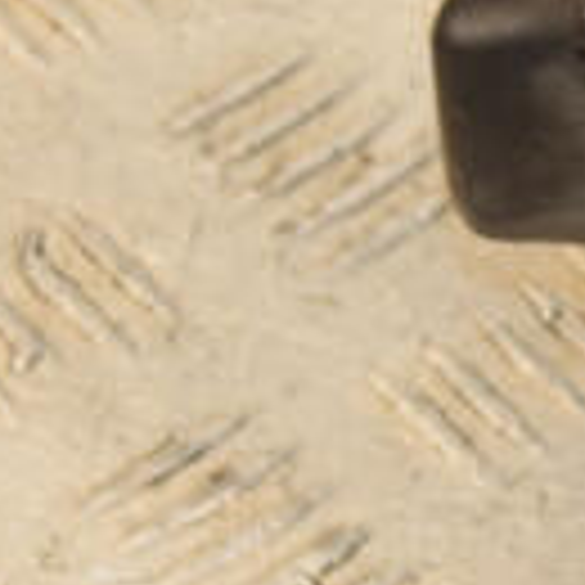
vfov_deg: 5.1
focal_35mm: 342
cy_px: -54
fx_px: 6539
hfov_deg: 5.0
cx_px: 1107
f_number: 5
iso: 800
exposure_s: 1/125
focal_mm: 58
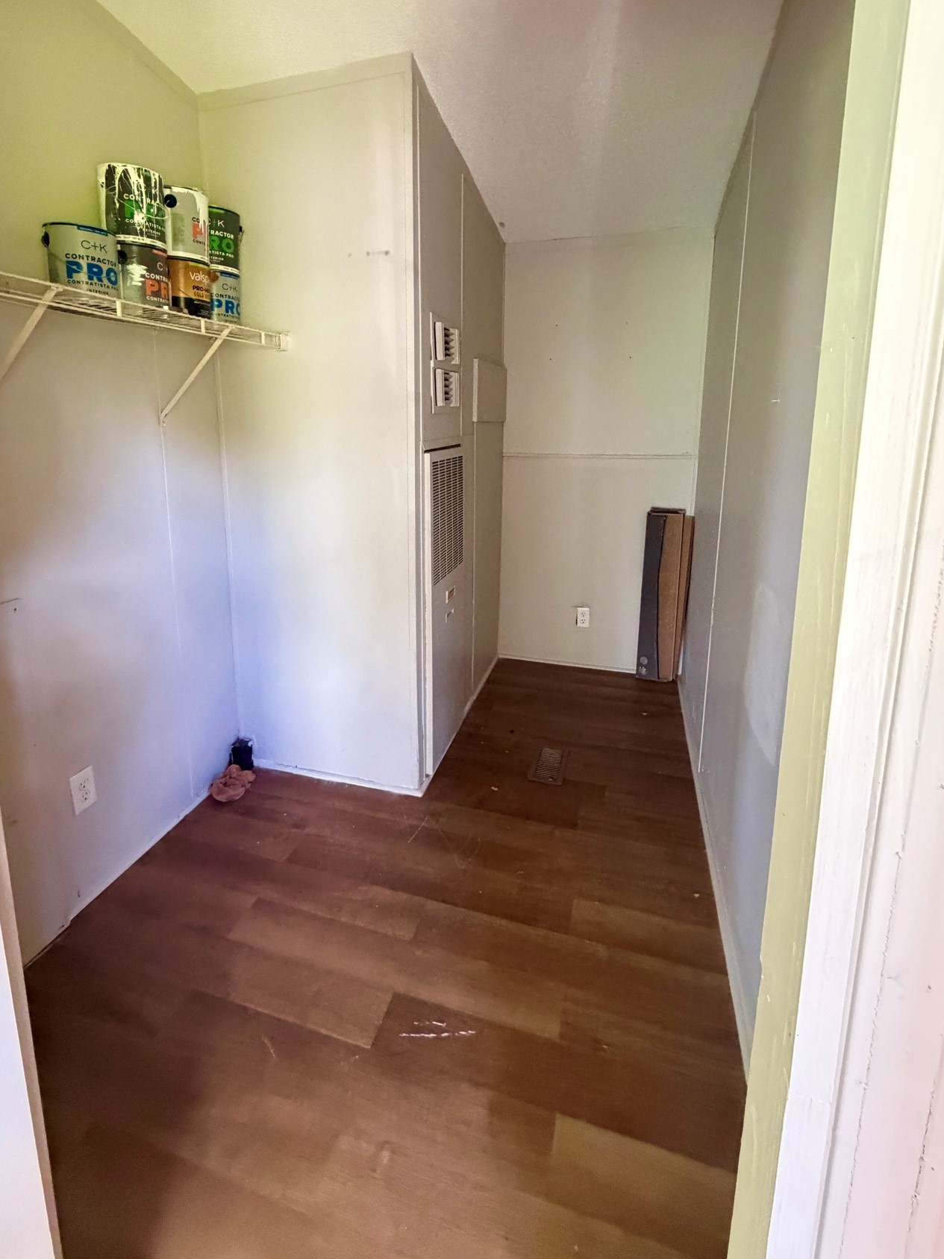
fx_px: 618
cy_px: 538
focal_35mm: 17
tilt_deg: -10.3
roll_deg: +0.4
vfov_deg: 90.4
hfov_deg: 74.6
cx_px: 442
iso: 640
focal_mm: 2.22
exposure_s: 1/60
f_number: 2.2
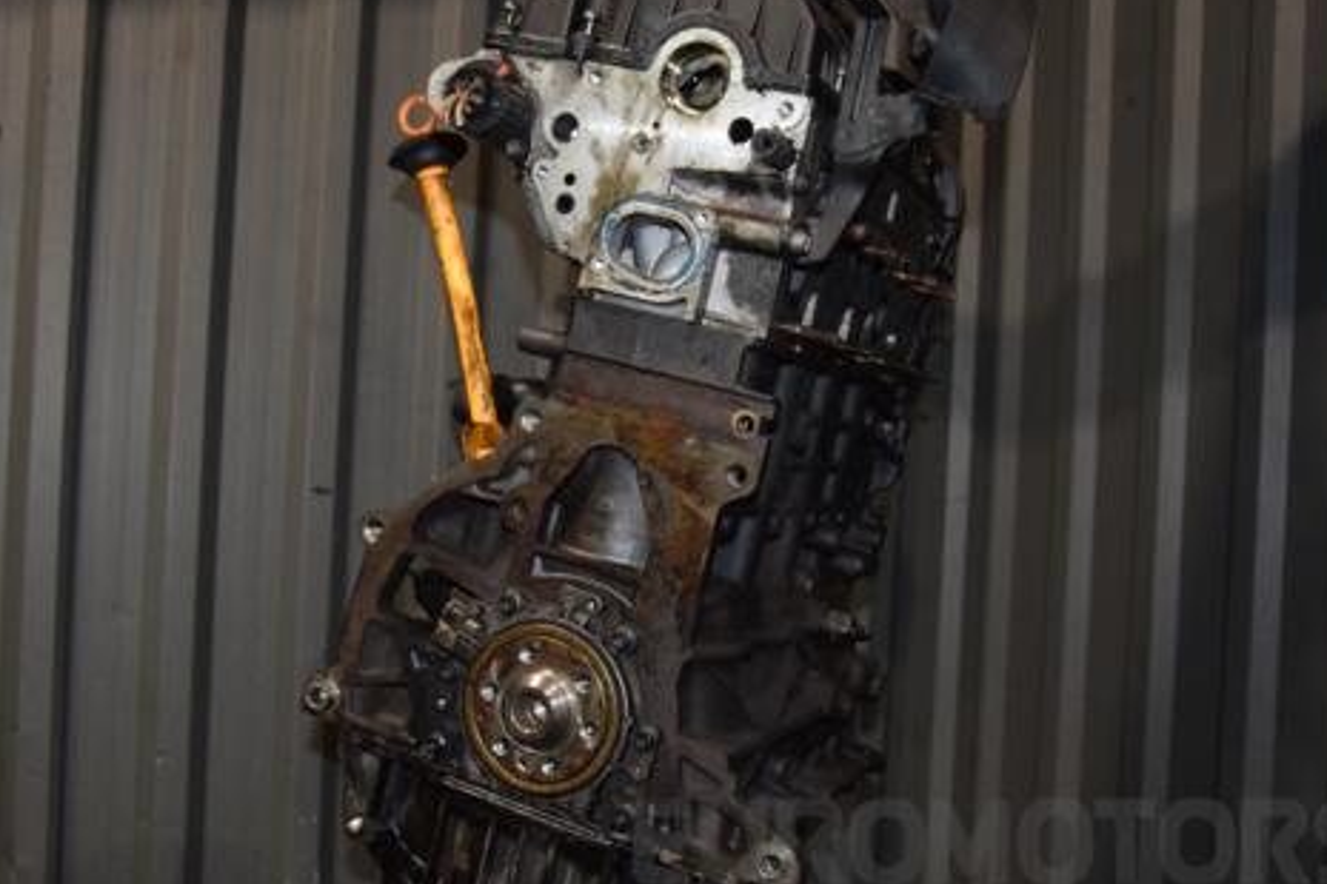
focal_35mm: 41
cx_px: 579
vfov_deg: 32.9
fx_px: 1498
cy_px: 462
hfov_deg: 47.7
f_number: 5
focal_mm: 21
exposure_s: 1/60
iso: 800
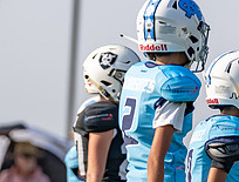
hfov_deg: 2.3
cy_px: 228
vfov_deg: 1.7
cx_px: -41
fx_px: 5966
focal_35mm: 860
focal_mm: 200
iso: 100
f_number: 3.5
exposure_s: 1/1600
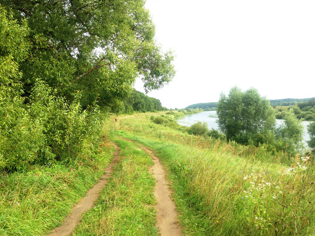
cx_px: 158
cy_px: 118
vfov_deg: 42.9
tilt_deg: -3.3
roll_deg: +3.2
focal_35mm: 33
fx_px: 300
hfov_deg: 55.4
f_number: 2.4
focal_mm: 4.12
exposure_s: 1/293
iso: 50
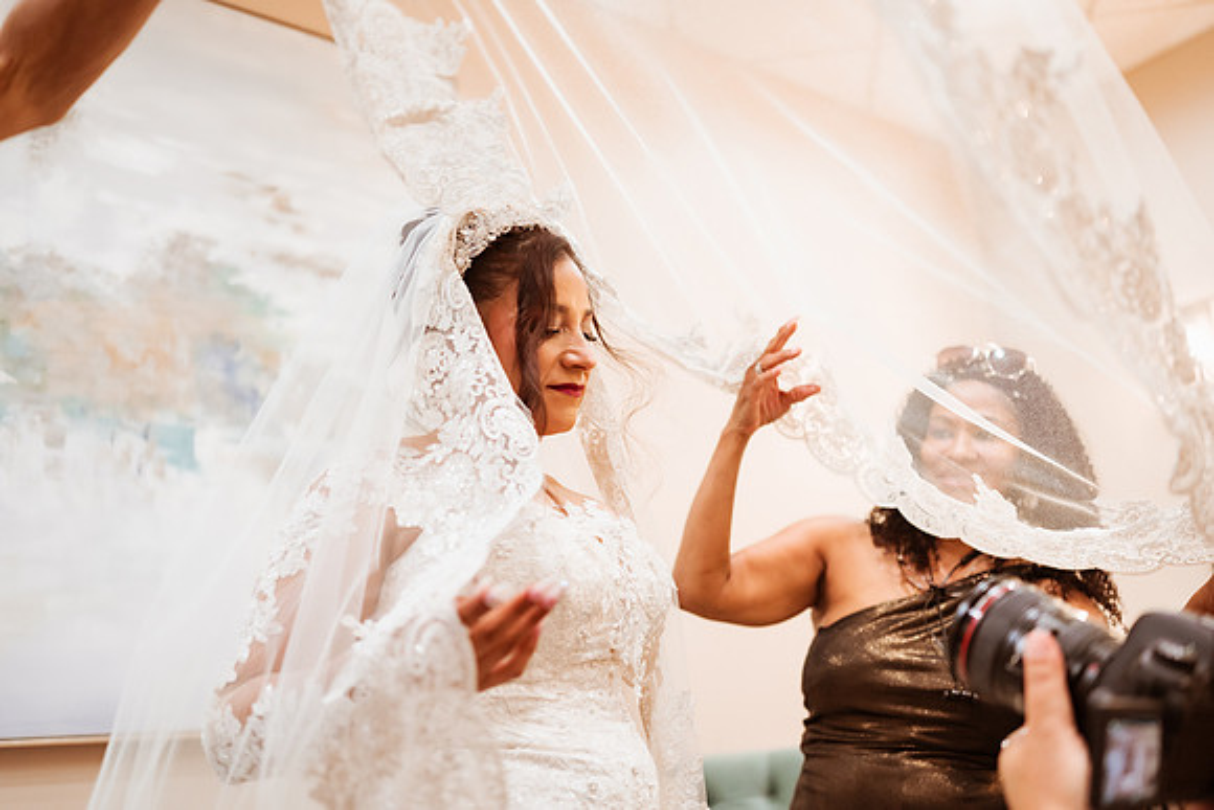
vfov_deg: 37.9
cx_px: 607
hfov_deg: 54.4
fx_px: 1180
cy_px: 405
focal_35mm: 35
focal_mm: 35
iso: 1250
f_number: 1.8
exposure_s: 1/500
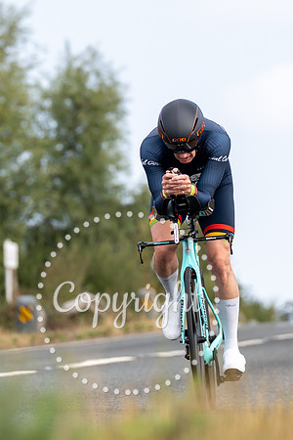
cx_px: 158
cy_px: 305
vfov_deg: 3.9
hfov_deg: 2.6
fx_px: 6473
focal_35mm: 530
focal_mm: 200
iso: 160
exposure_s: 1/1000
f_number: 4.5
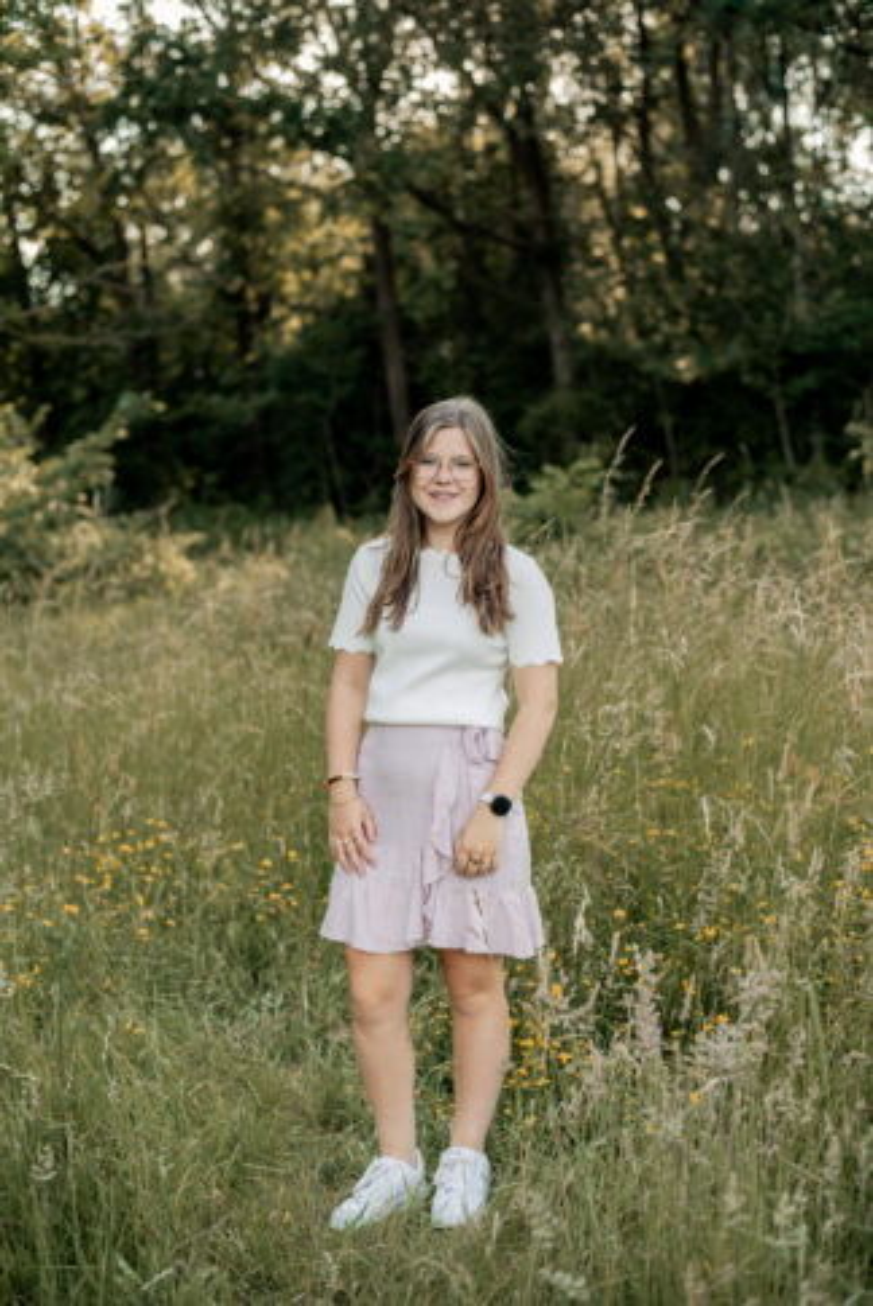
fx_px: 1816
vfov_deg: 39.6
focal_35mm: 50
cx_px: 436
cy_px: 653
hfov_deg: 27.0
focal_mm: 50
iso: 250
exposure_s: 1/640
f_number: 2.5
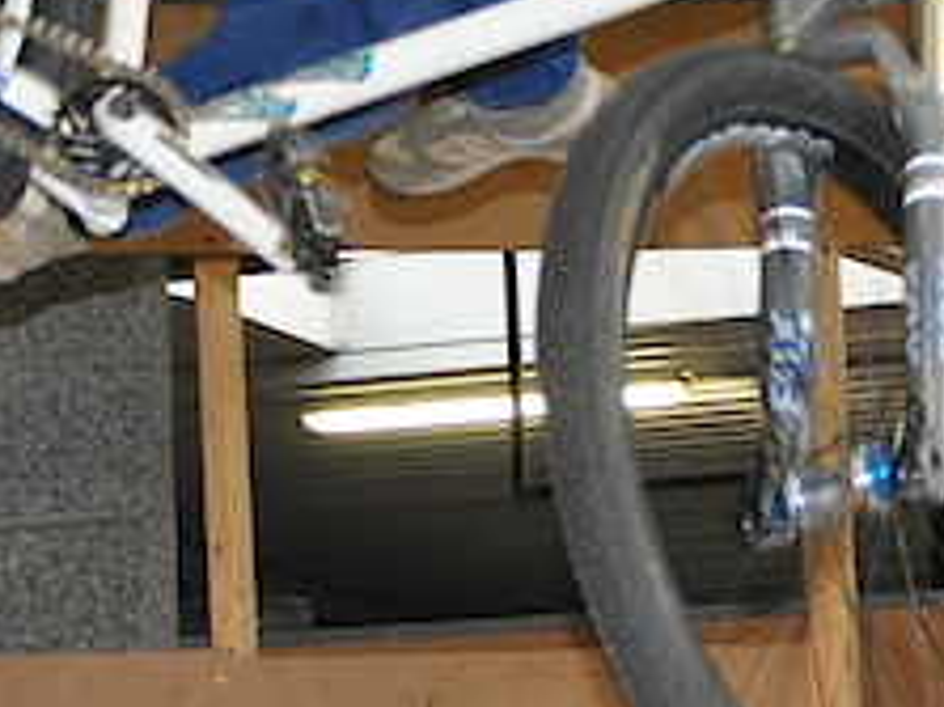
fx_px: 6133
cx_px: 296
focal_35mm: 225
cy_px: 224
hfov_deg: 8.8
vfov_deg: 6.6
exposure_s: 1/100
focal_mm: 34
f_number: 4.5
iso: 800
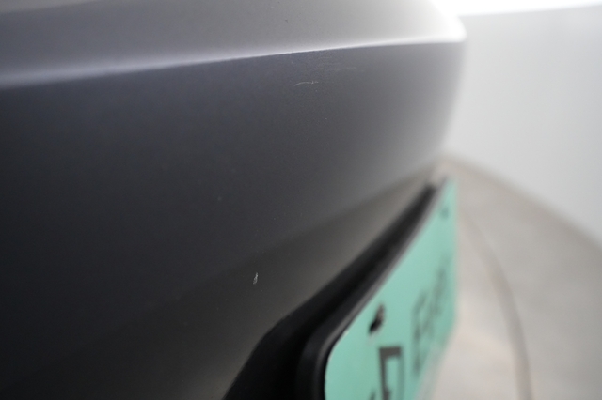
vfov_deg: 46.4
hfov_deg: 65.5
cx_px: 301
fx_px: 468
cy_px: 200
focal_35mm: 28
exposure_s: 1/200
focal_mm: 28
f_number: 5
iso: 8000
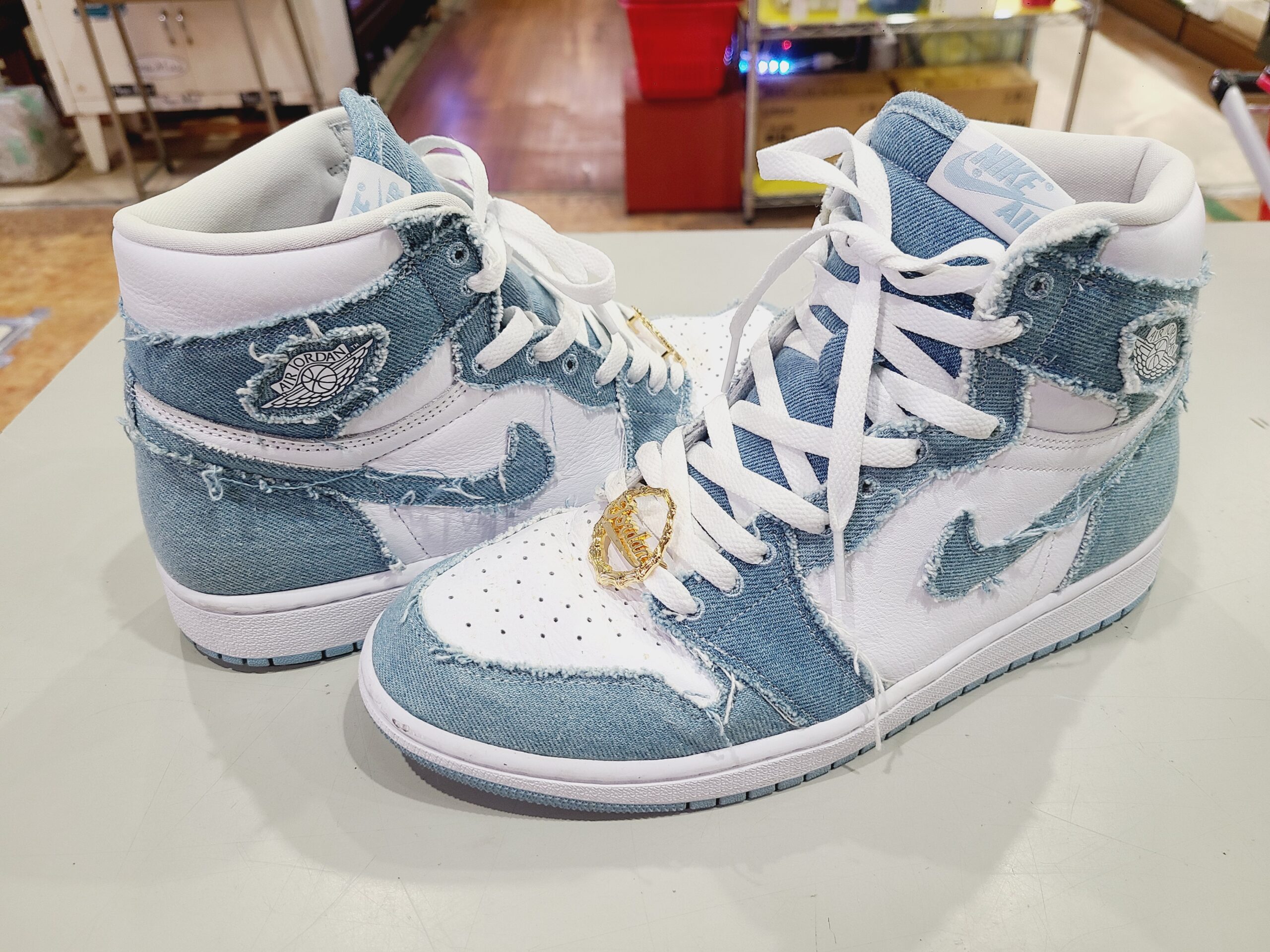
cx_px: 635
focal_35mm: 26
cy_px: 476
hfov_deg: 67.3
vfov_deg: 53.1
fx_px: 954
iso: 80
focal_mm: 5.4
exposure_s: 1/50
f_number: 1.8
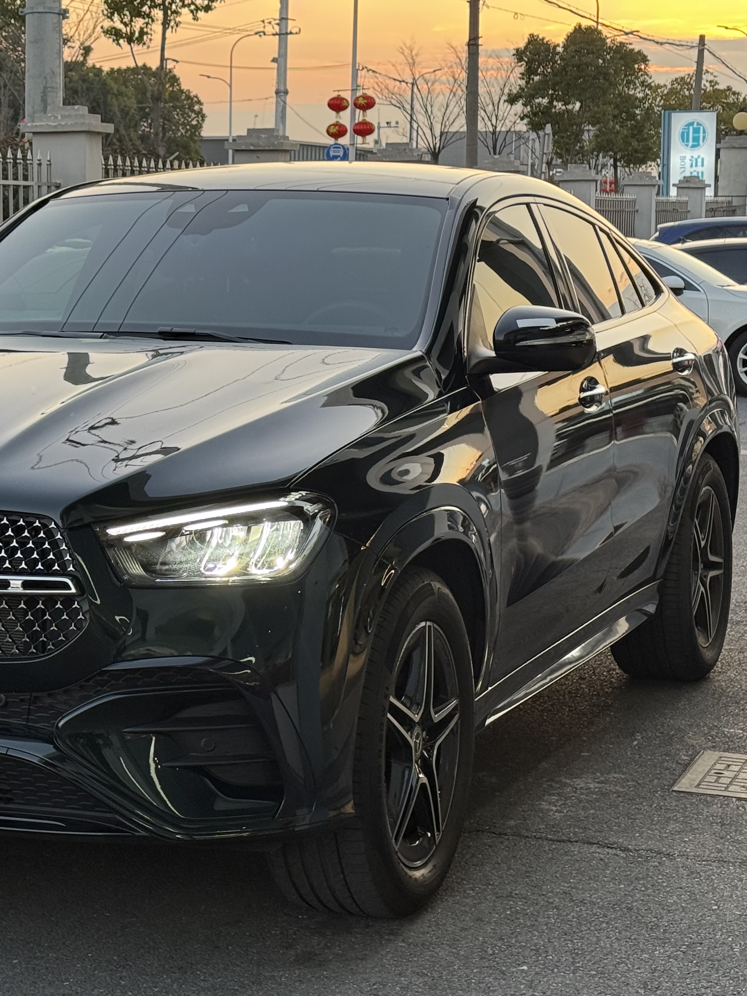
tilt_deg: -5.7
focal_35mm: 78
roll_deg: +0.2
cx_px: 147
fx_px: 2244
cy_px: 477
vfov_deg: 25.0
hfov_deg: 18.7
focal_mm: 6.76
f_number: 1.78
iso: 64
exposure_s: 1/121
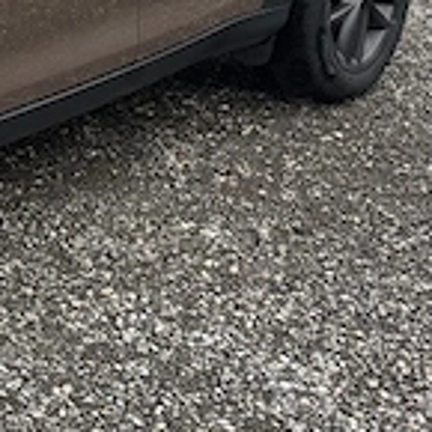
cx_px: -349
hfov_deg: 16.5
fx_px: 1242
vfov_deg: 19.0
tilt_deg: -14.4
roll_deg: -0.1
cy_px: -27
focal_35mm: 88
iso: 80
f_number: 1.78
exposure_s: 1/397
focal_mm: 6.76
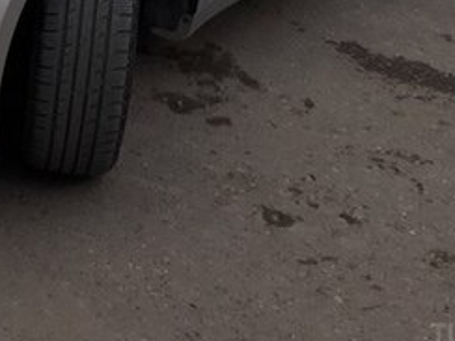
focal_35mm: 73
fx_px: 960
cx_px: -35
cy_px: -94
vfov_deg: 18.8
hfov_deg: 25.0
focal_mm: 3.6
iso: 40
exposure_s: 1/146
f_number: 1.9
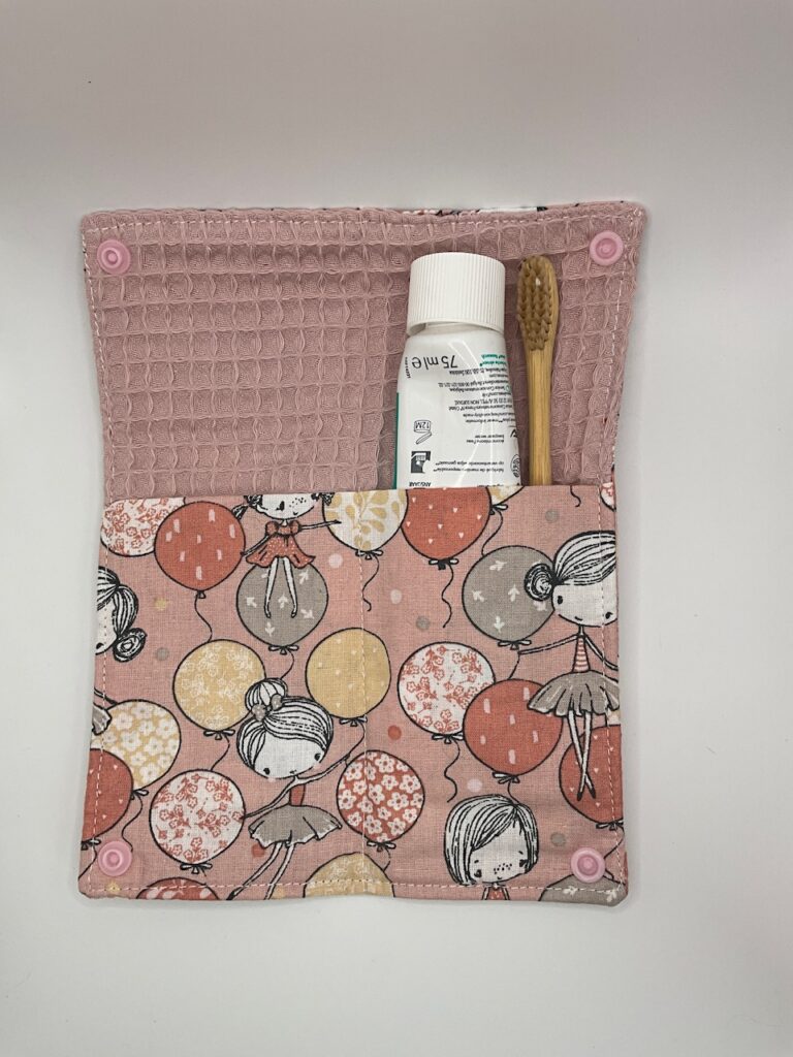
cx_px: 396
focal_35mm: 29
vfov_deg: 61.7
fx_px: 886
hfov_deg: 48.2
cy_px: 528
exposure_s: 1/312
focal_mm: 3
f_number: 1.8
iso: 25
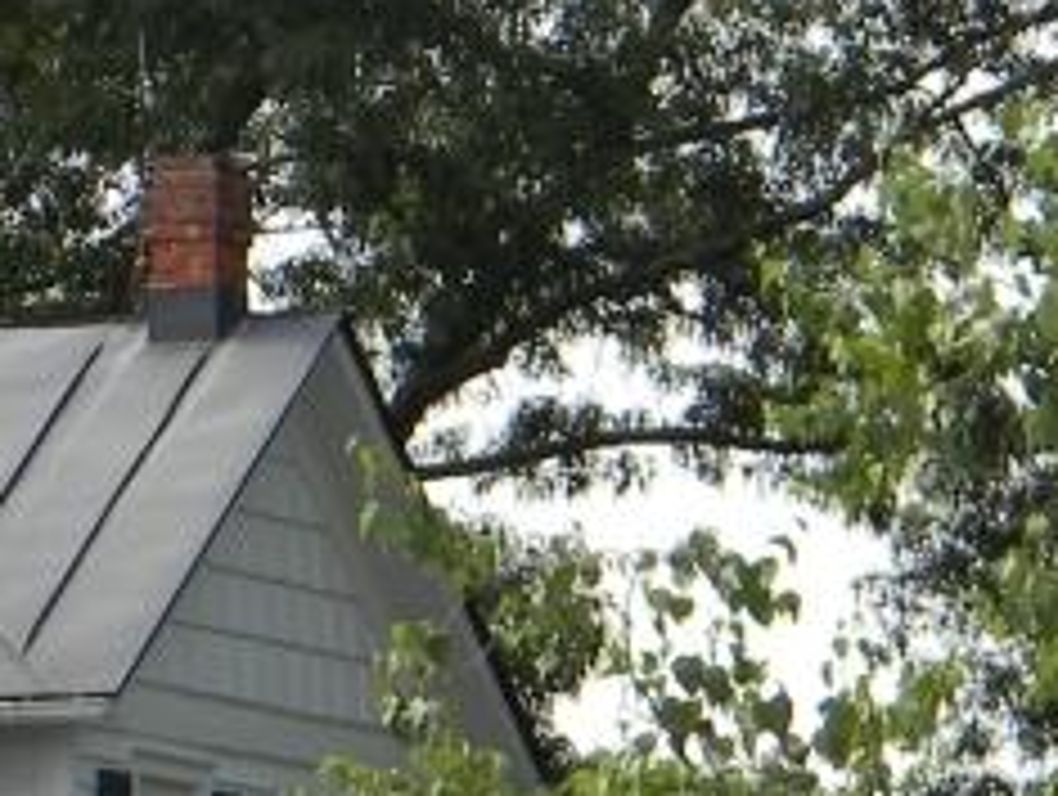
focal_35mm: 361
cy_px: 1201
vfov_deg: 4.1
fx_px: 11050
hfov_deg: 5.5
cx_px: -221
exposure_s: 1/260
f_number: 4.5
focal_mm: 15.1
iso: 80
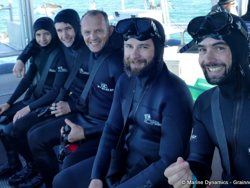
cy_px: 94
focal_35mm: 28
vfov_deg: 49.8
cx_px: 139
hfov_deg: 63.2
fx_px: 202
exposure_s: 1/320
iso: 125
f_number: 2.8
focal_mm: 9.12
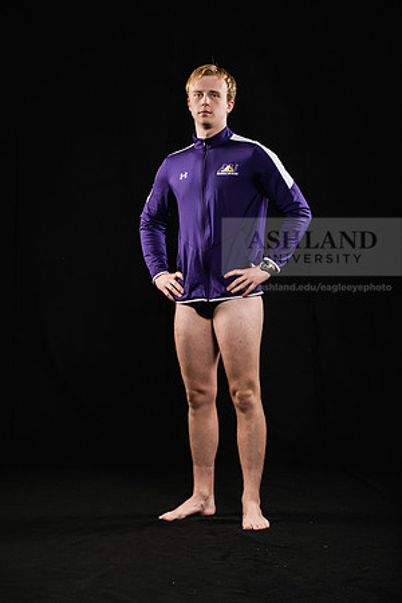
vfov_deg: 25.4
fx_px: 1340
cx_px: 201
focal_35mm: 80
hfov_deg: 17.1
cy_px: 302
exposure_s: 1/250
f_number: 6.3
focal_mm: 80
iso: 320
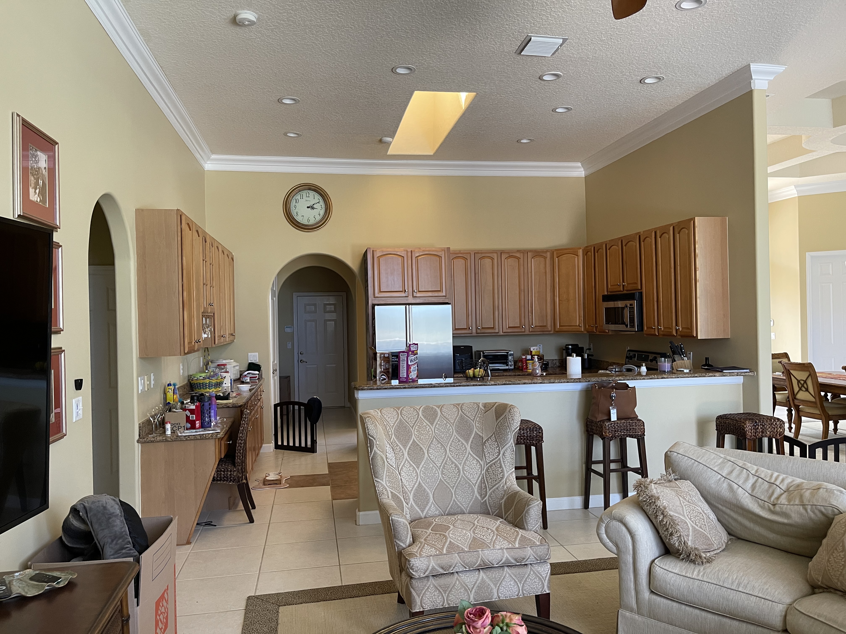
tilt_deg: -0.8
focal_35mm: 26
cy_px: 317
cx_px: 423
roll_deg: +1.1
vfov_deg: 53.1
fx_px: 635
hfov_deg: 67.3
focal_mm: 5.1
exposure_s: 1/99
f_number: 1.6
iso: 125
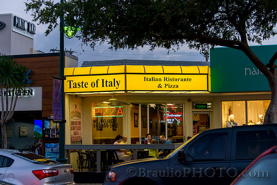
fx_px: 500
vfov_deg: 20.9
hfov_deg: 31.0
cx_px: 138
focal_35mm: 65
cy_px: 92
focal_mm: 65
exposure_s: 1/100
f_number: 5
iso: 1000
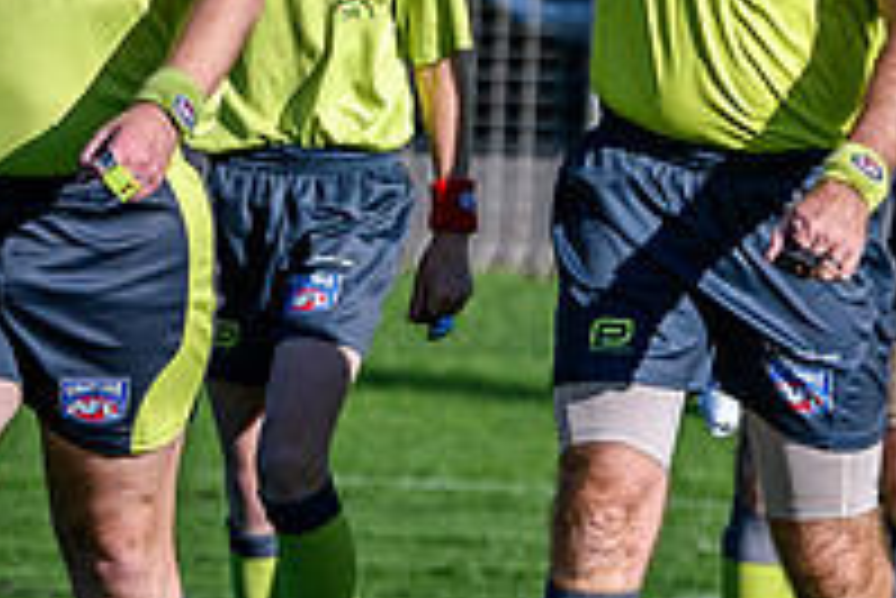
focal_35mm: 786
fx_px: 19576
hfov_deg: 2.6
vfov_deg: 1.8
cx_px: 667
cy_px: -66
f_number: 2.8
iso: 200
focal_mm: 125
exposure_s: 1/3200
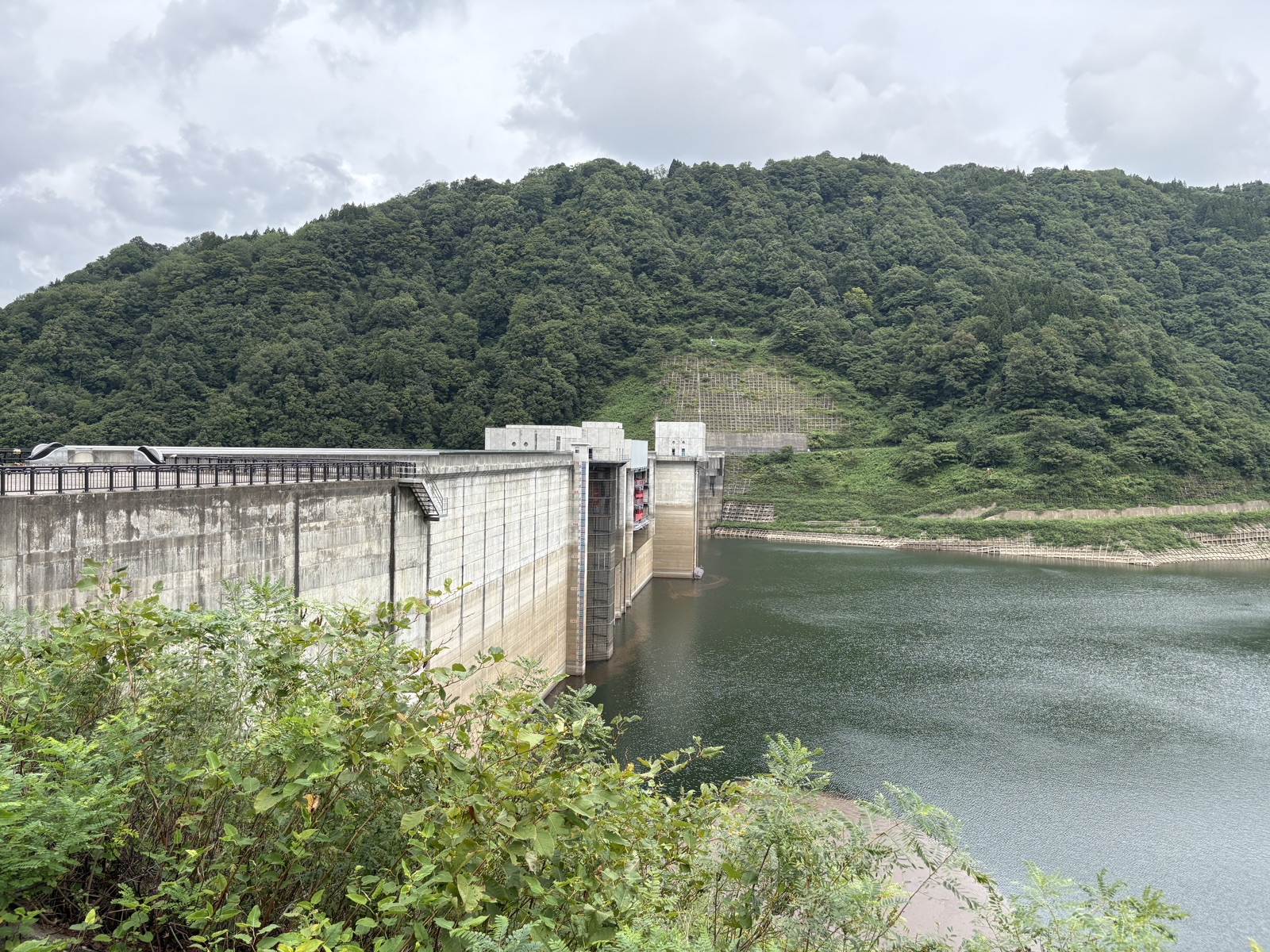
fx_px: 954
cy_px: 476
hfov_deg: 67.3
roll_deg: +0.0
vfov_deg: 53.1
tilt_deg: -1.6
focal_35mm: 26
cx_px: 635
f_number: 1.6
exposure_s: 1/1311
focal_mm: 5.96
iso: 64
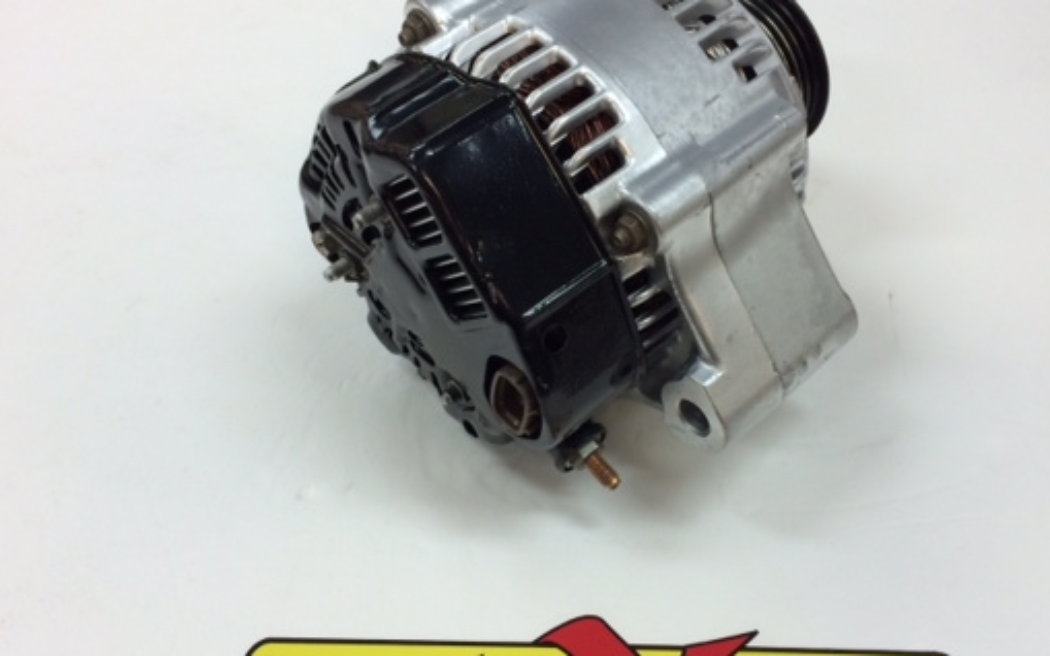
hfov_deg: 49.2
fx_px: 1145
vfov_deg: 32.0
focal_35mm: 40
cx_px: 563
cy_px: 347
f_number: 2.2
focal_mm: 4.12
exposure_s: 1/33
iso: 40
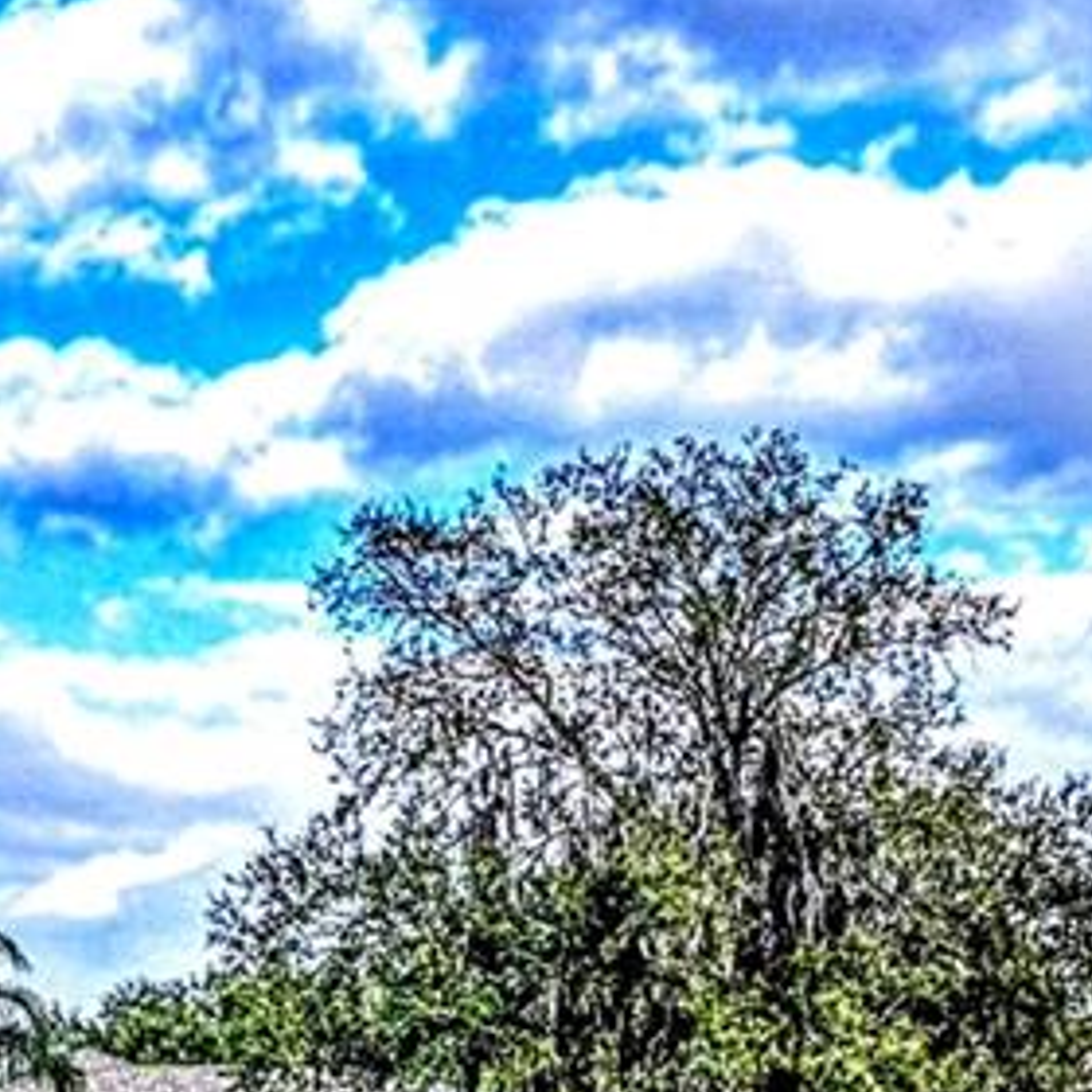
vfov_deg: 17.3
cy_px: 1794
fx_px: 3105
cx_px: 374
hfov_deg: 19.9
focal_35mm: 87
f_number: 1.8
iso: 80
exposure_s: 1/2312
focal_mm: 5.4
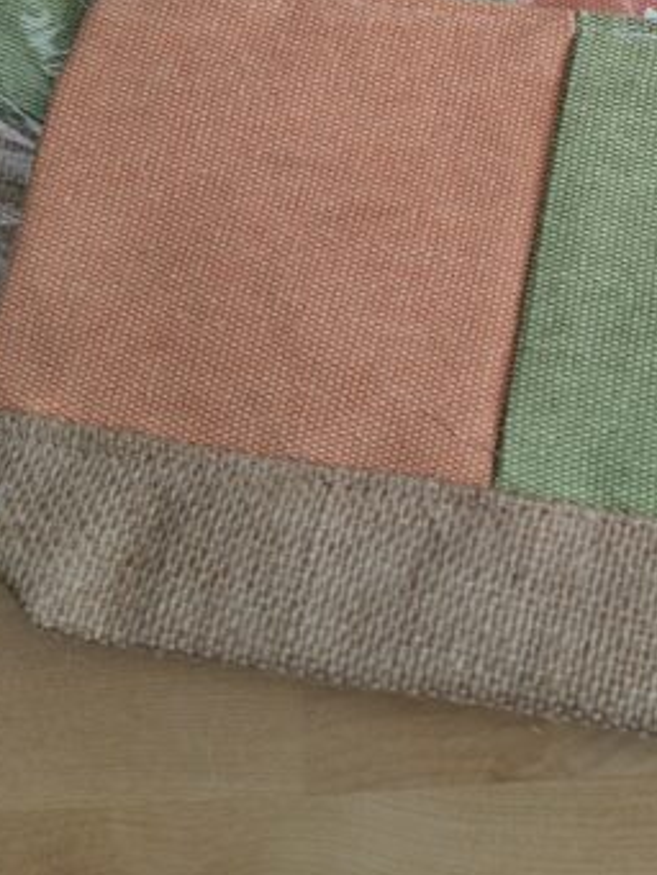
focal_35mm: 54
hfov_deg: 26.4
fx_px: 1366
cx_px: 547
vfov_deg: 33.0
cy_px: 33
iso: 50
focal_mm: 5.54
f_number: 1.8
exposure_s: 1/125
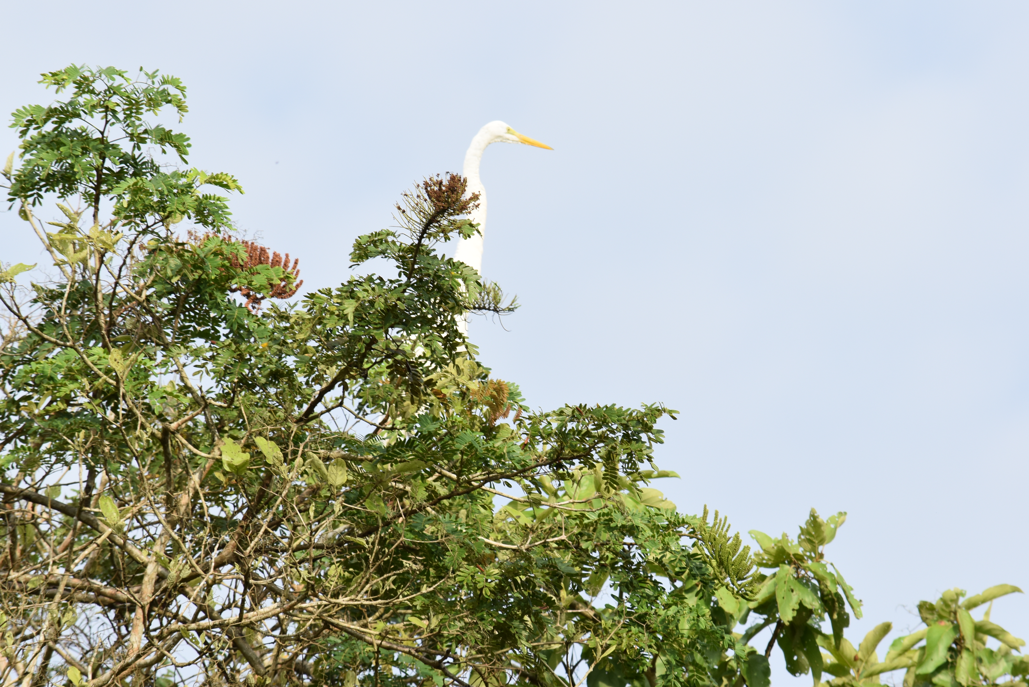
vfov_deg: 3.1
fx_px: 12865
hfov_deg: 4.6
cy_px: 344
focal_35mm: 450
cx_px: 514
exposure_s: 1/400
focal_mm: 300
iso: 400
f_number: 11
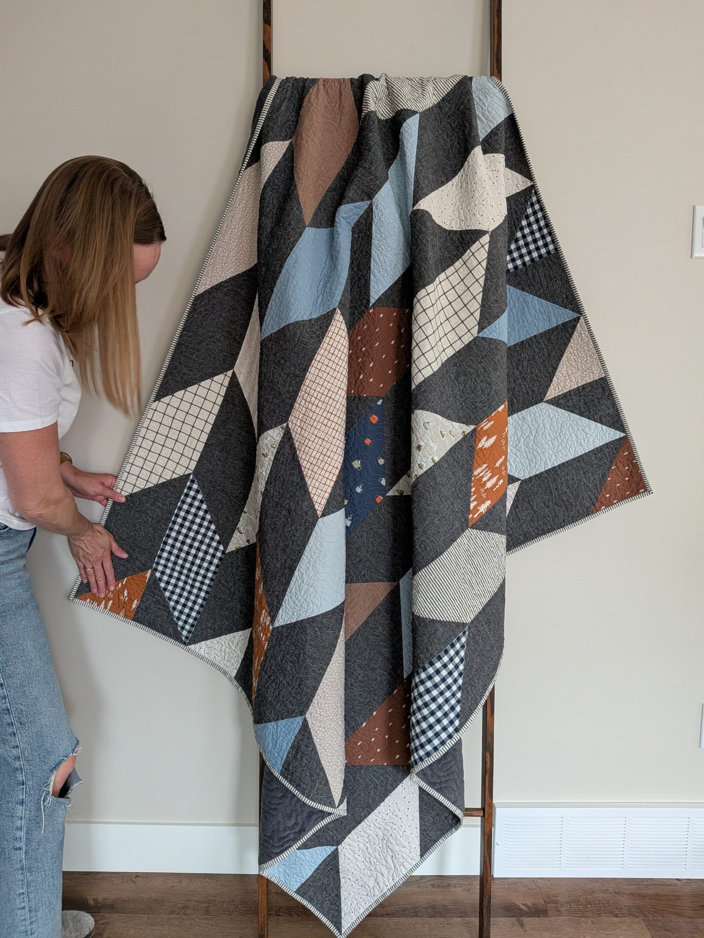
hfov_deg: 56.8
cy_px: 469
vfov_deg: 71.6
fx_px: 651
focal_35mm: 24
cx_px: 352
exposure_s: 1/40
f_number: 1.7
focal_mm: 4.53
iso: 601
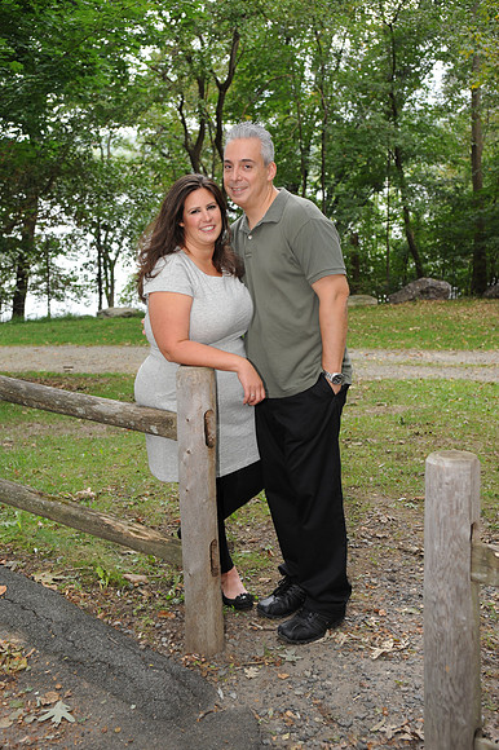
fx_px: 1041
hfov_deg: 27.0
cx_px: 250
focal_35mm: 50
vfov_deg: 39.6
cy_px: 375
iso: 500
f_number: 5.6
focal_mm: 50
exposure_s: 1/125
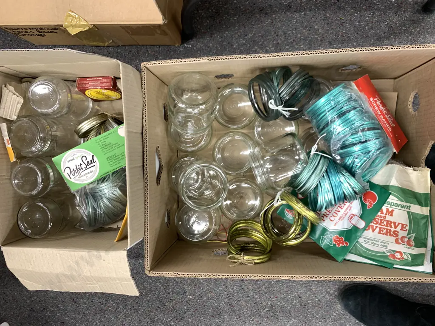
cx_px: 218
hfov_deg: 67.3
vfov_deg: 53.1
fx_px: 327
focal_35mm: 26
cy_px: 163
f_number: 1.8
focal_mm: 4.25
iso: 125
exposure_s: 1/50
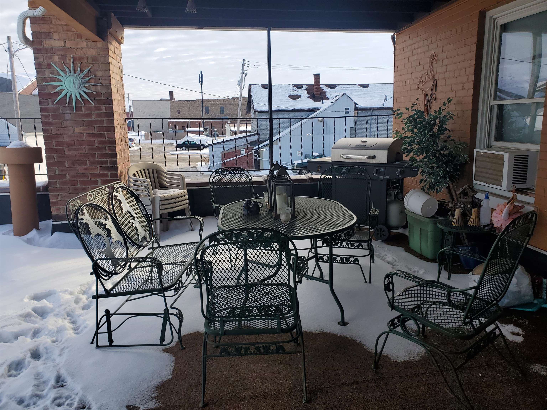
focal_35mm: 26
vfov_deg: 53.1
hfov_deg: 67.3
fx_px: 411
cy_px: 205
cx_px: 274
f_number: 2.4
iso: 50
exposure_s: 1/604
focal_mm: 4.3
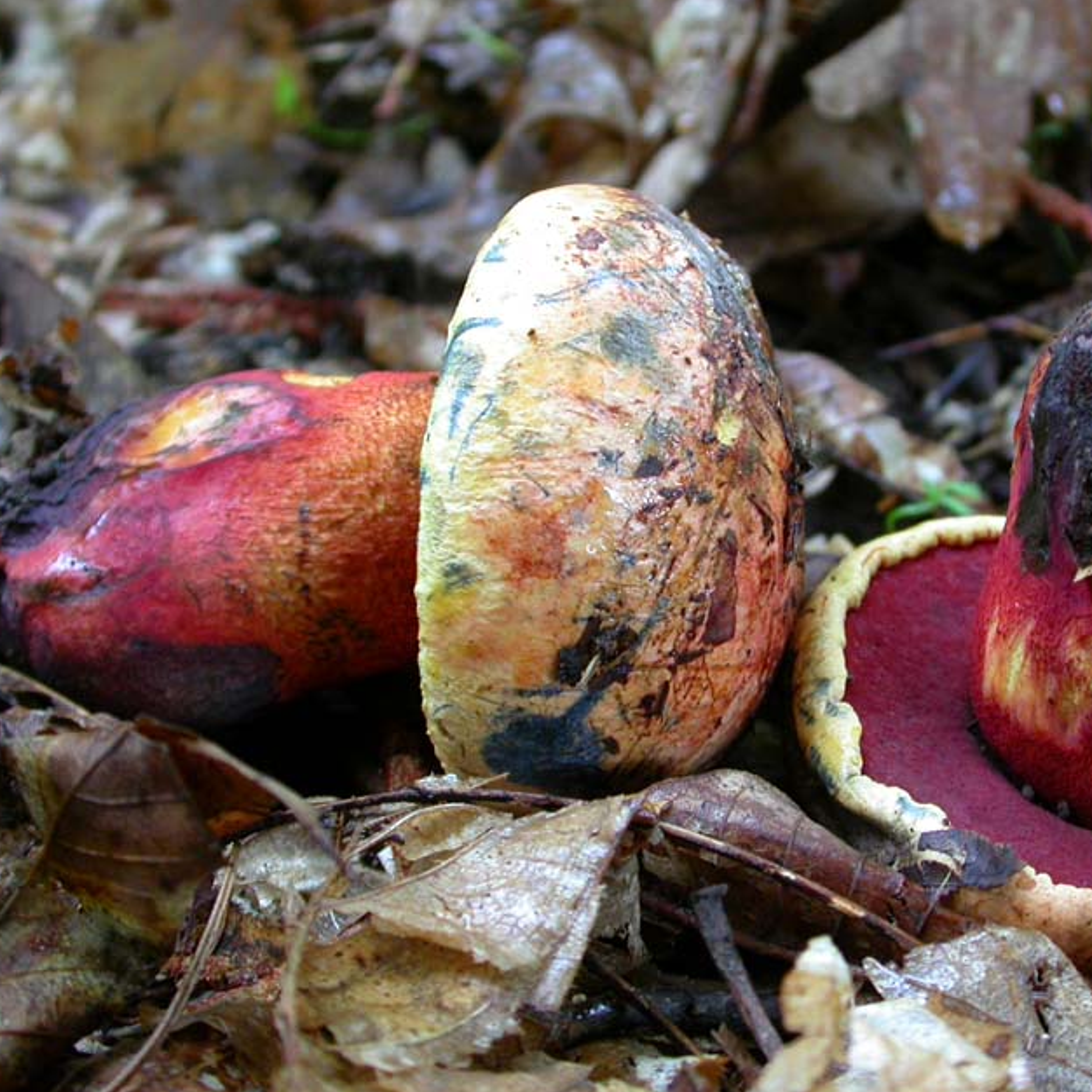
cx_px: 715
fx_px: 1927
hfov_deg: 31.4
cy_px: 549
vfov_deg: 31.6
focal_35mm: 54
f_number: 2.7
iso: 100
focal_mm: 9.3
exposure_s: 1/4.6
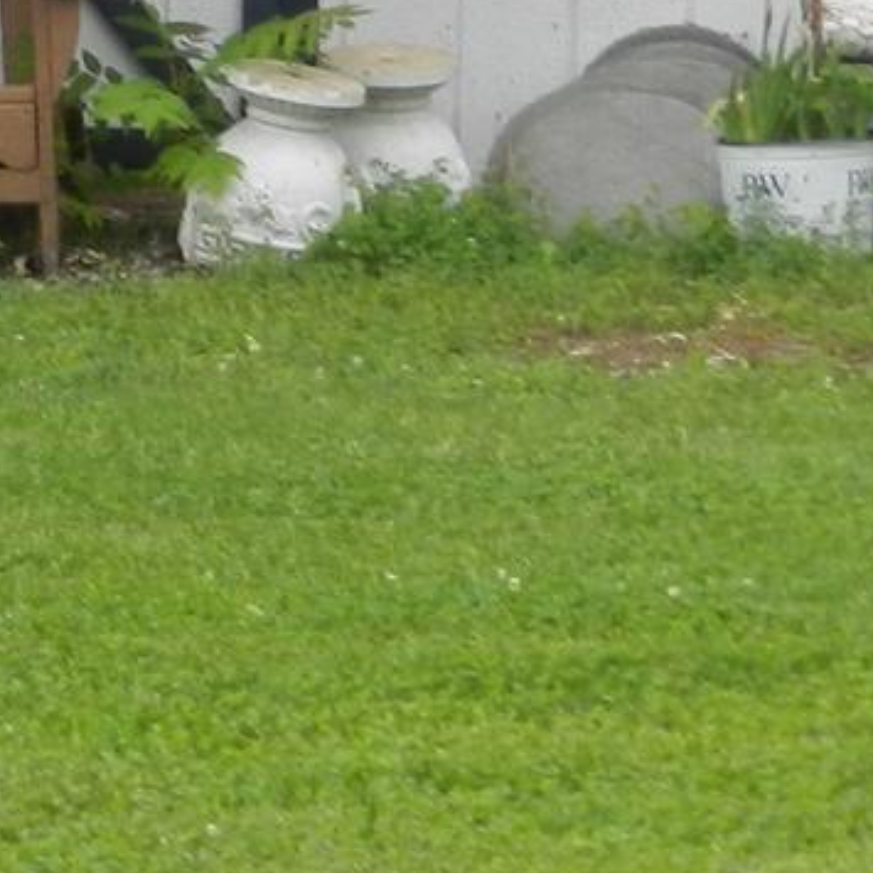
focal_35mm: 428
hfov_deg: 4.1
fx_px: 12212
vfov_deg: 4.1
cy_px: -487
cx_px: -315
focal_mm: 14.9
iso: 160
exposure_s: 1/250
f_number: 4.4
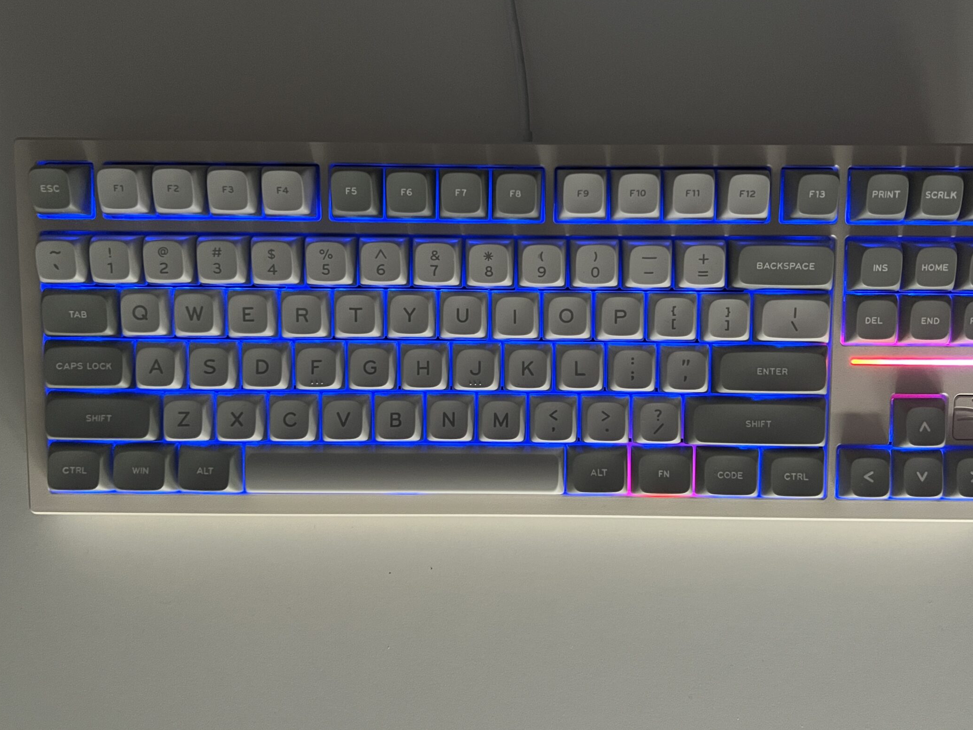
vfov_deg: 44.1
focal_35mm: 32
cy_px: 316
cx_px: 533
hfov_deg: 56.7
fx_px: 899
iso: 640
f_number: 1.5
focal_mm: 5.7
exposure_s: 1/33
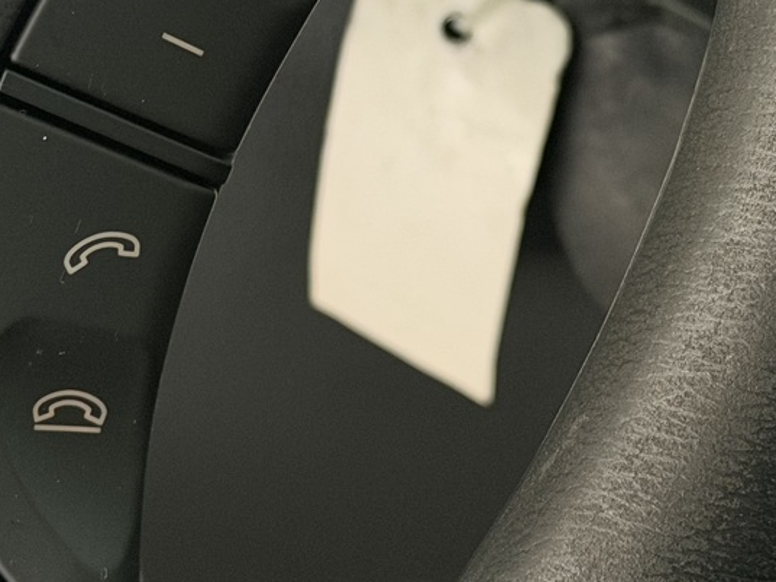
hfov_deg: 15.2
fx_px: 2892
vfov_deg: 11.4
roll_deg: +2.6
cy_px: 71
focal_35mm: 129
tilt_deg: -34.6
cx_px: 237
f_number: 1.78
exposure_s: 1/25
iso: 400
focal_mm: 6.76
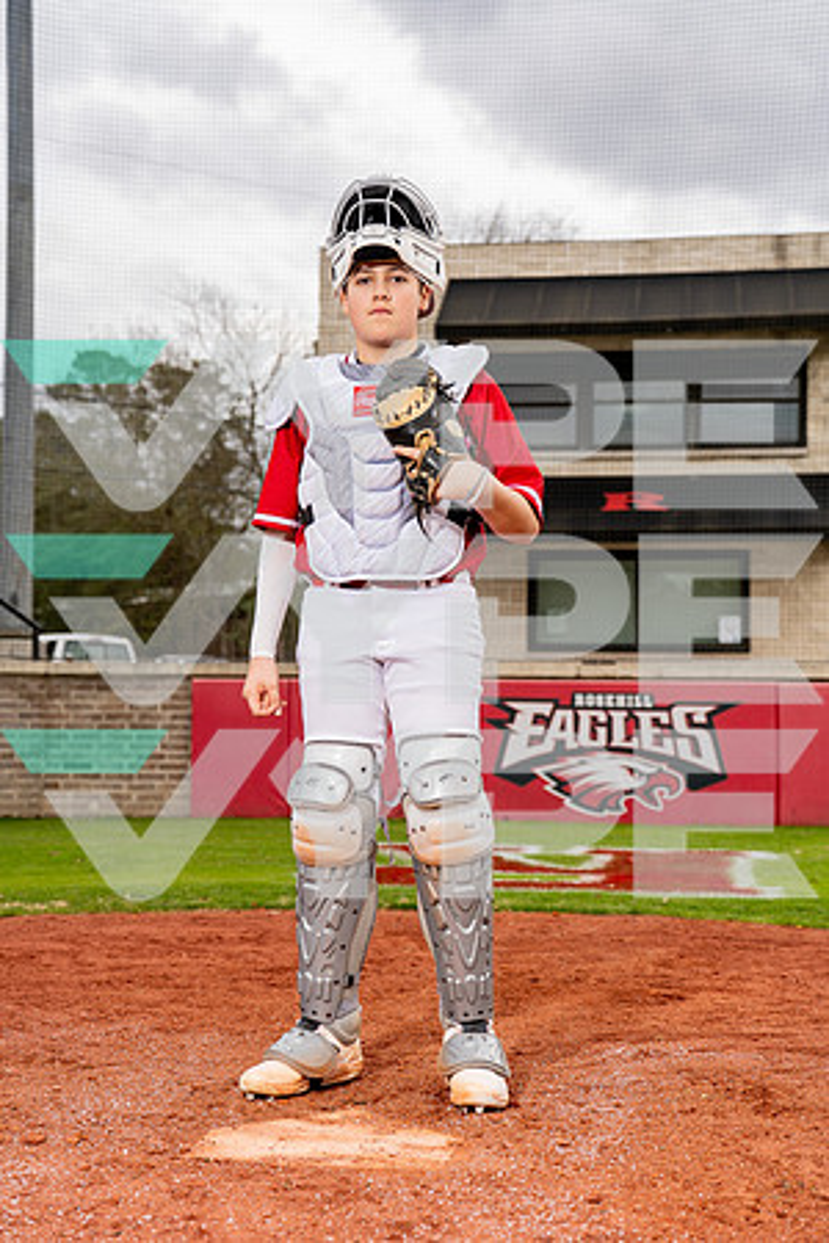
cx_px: 414
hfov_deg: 25.1
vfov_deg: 36.9
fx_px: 1865
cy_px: 622
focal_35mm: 54
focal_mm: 54
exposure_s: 1/250
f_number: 4
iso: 100
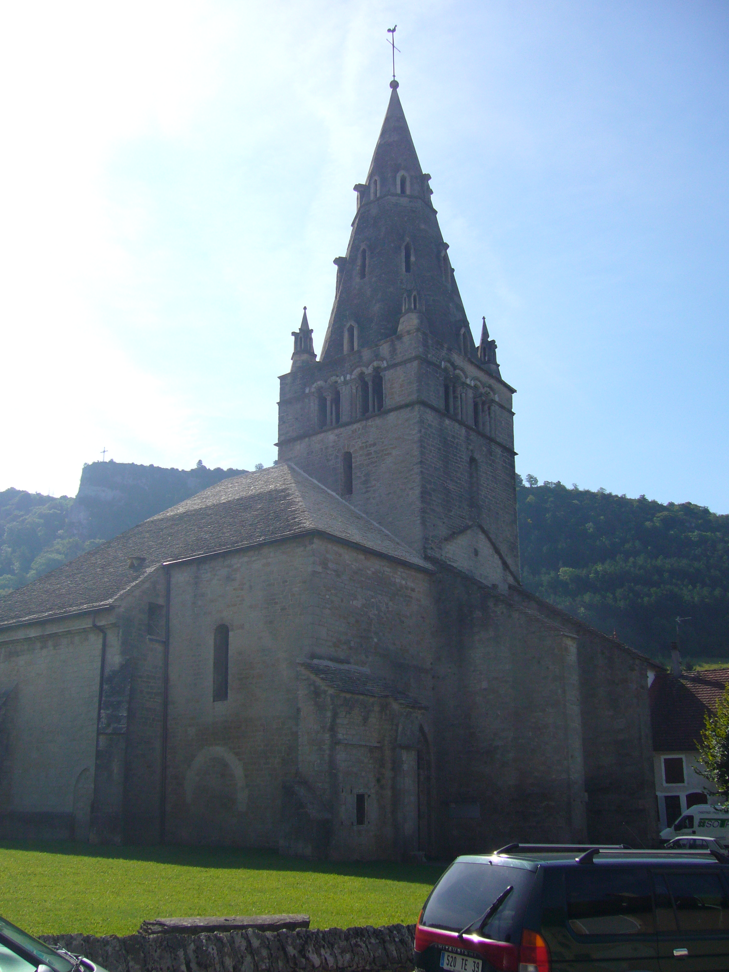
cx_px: 364
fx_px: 983
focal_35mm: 35
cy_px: 486
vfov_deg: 52.6
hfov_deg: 40.7
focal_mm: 5.8
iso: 100
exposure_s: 1/500
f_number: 5.6
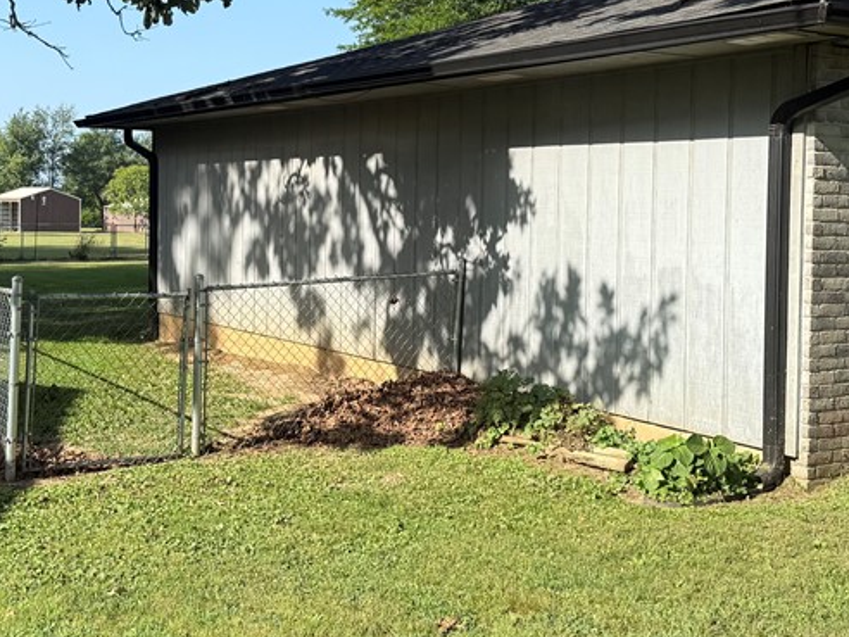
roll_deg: -1.3
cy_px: 228
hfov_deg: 38.1
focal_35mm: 50
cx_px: 357
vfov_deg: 29.0
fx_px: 1226
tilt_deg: -0.7
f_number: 1.78
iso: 80
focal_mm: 6.76
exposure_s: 1/2299
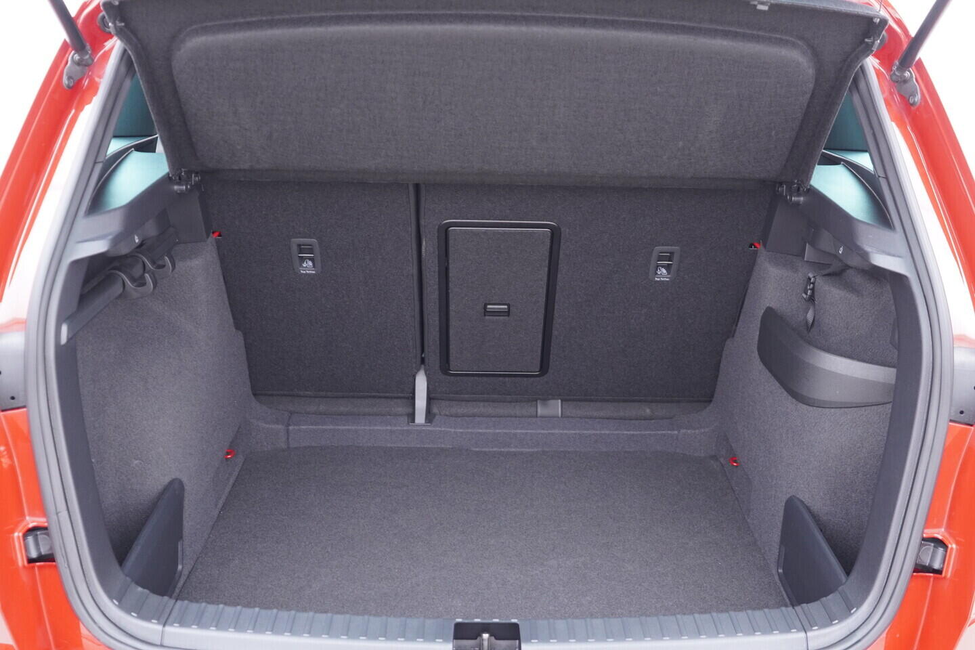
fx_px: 975
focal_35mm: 36
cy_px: 325
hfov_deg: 53.1
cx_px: 488
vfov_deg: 36.9
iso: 1000
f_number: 2.8
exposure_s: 1/40
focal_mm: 24
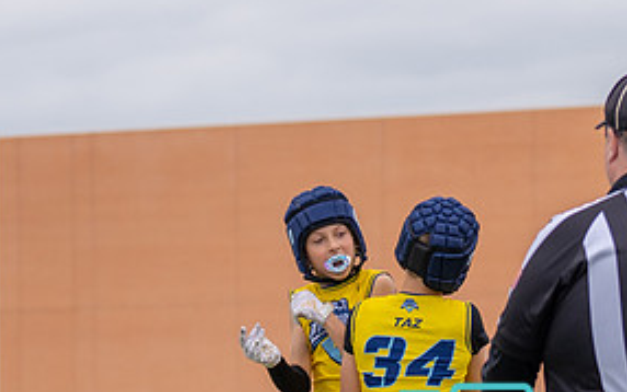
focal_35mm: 309
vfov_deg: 4.2
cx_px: 487
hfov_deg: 6.8
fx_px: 5282
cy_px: 542
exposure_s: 1/2000
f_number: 2.8
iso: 100
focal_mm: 70
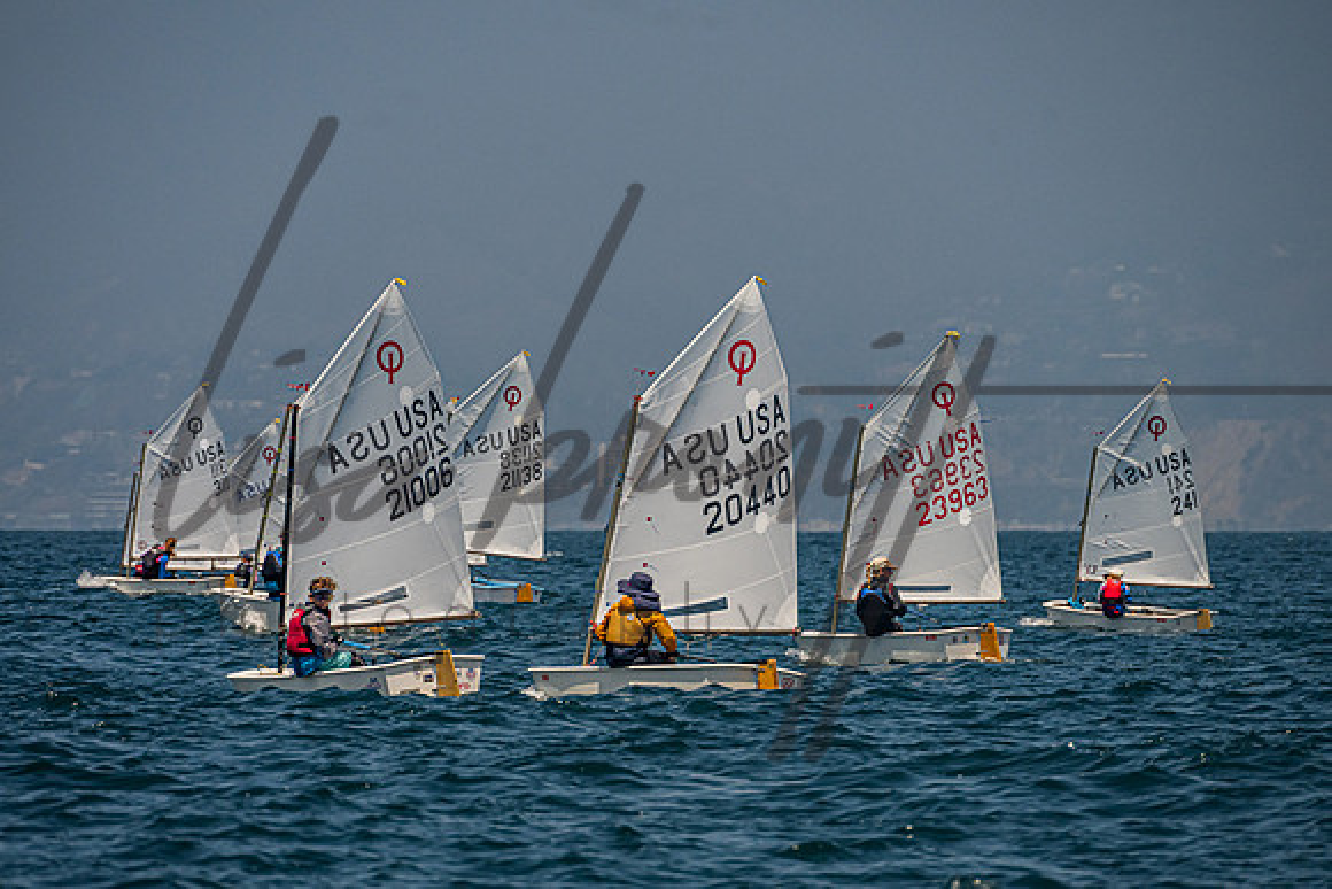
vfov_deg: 3.3
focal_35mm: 414
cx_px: 633
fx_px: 15339
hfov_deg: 5.0
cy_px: 445
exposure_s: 1/3200
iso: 250
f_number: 8
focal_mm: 310
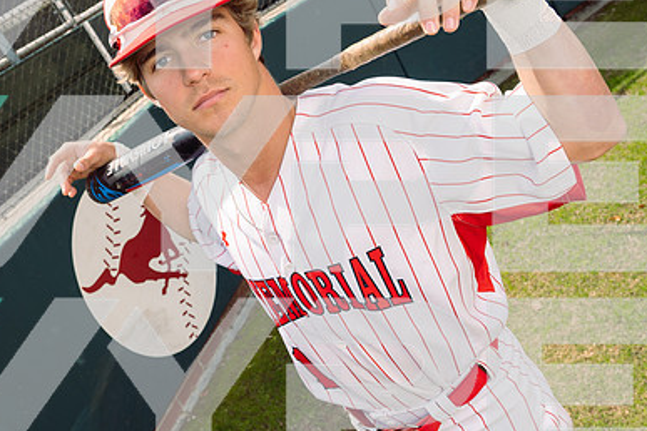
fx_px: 647
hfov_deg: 52.8
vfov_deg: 36.8
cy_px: 185
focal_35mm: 36
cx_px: 259
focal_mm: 24
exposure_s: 1/250
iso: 125
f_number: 7.1
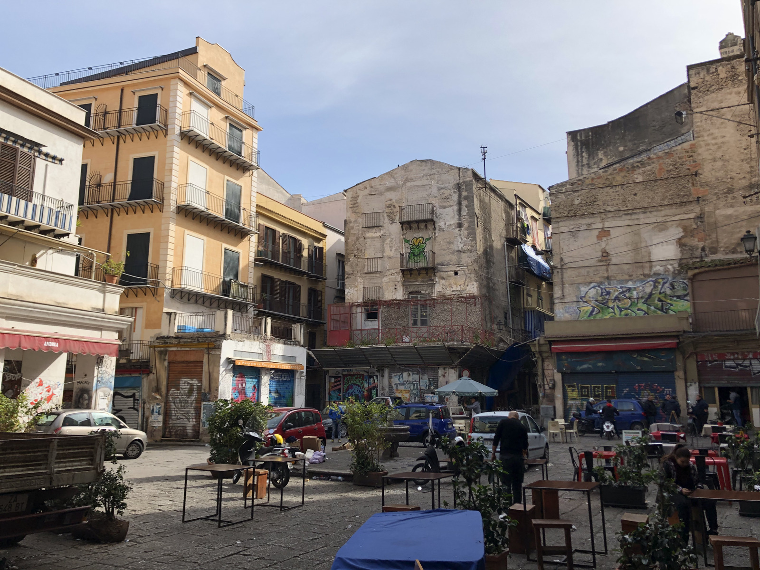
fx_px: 615
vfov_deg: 49.7
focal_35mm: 28
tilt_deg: +10.4
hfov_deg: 63.4
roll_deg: +0.2
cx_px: 380
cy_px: 285
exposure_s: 1/1715
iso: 20
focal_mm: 4
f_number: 1.8
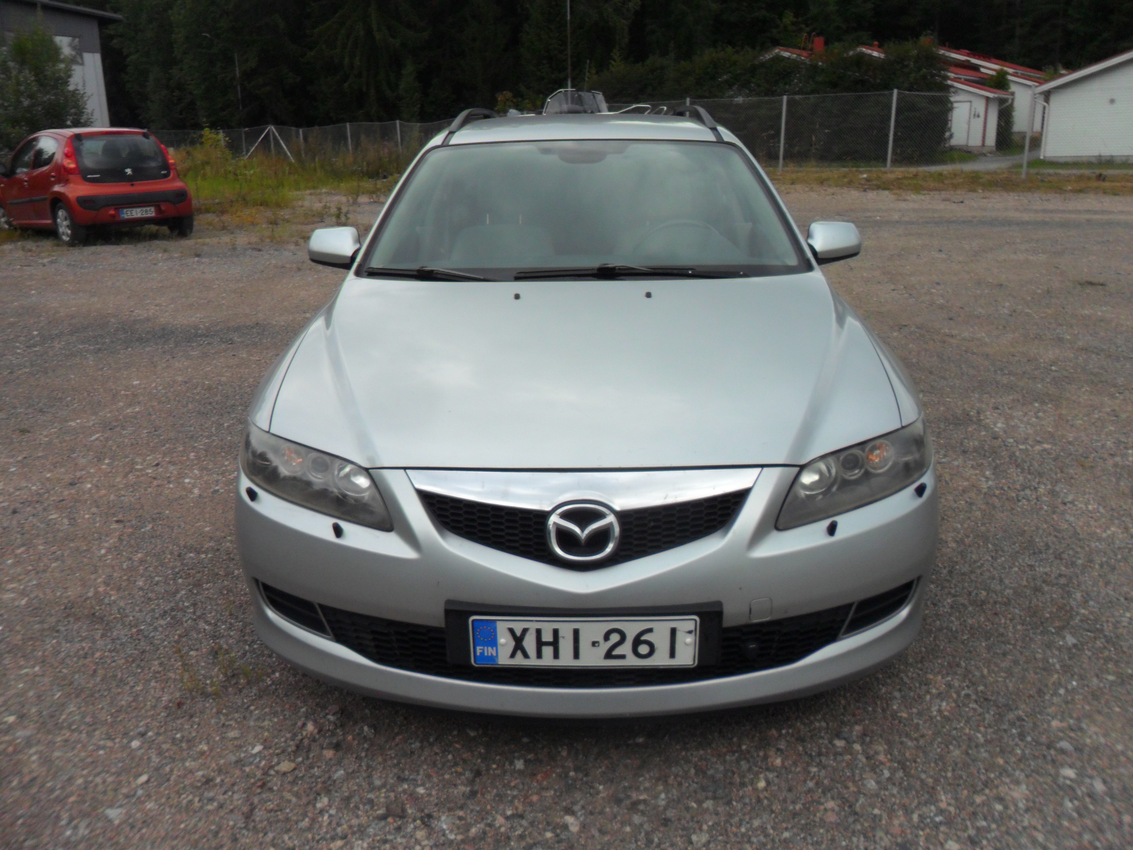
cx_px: 566
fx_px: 884
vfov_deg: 51.4
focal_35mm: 27
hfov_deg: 65.3
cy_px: 425
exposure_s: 1/180
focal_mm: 4.9
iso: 80
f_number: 8.9
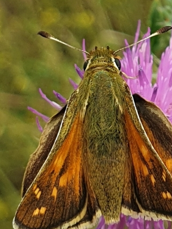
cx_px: 116
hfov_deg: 36.4
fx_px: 259
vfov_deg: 47.4
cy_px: 145
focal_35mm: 39
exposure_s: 1/561
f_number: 2.4
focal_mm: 4.3
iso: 50
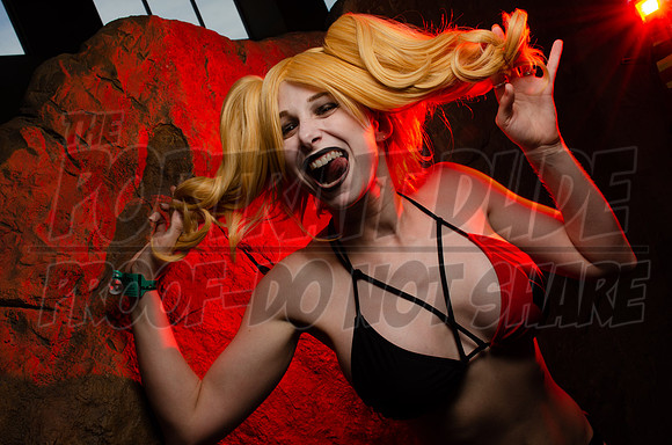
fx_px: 754
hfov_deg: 48.0
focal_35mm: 40
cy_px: 222
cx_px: 336
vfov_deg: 32.9
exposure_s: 1/60
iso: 100
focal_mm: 27
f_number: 16
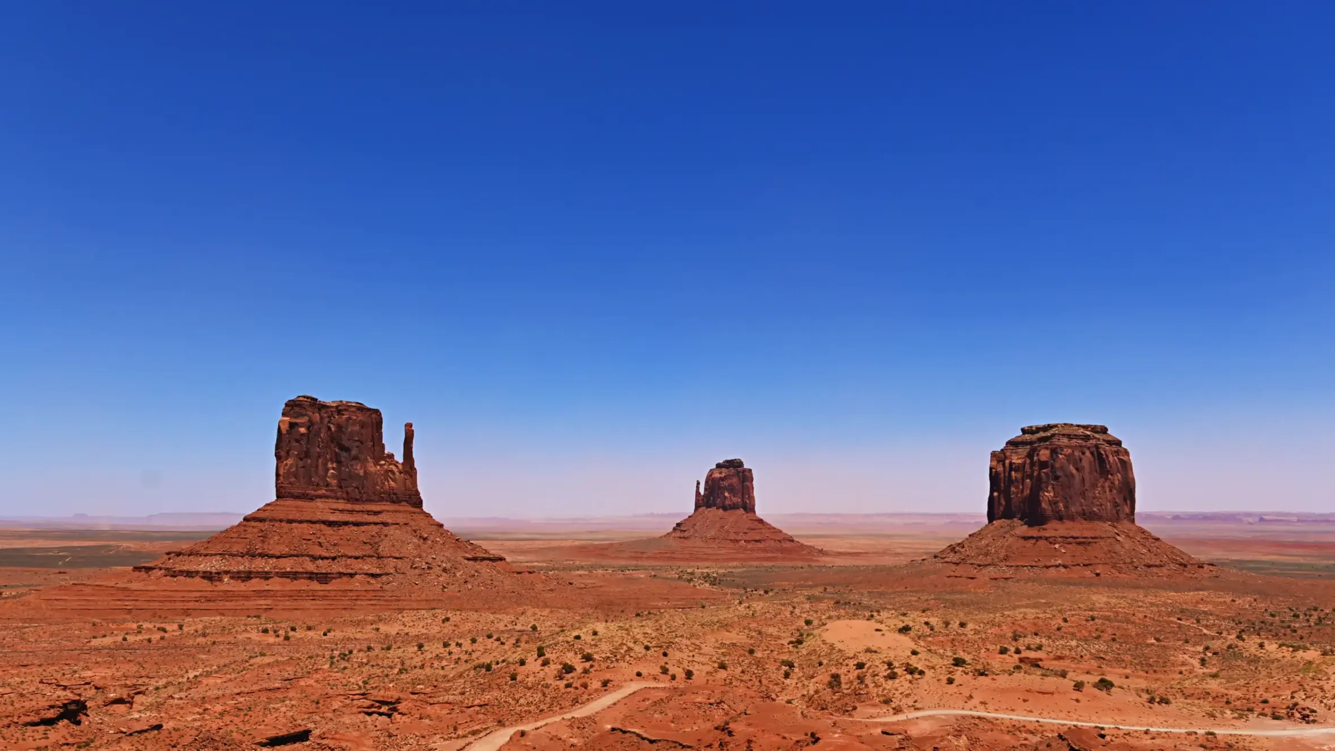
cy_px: 425
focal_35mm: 29
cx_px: 664
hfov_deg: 66.1
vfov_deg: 40.1
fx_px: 1027
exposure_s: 1/500
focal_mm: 18
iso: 100
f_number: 8
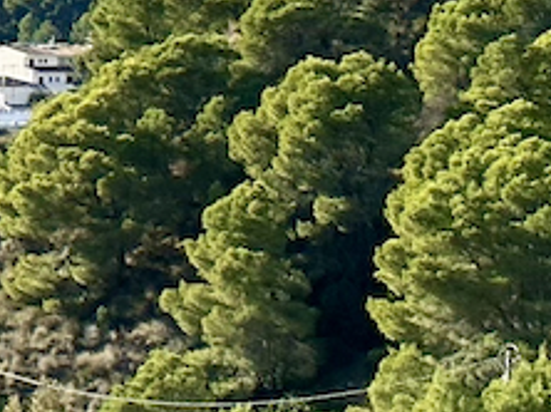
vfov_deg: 5.3
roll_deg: -0.7
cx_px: -985
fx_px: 4404
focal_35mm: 277
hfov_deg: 6.6
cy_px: 0
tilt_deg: -1.0
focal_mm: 6.86
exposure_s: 1/4785
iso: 64
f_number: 1.78
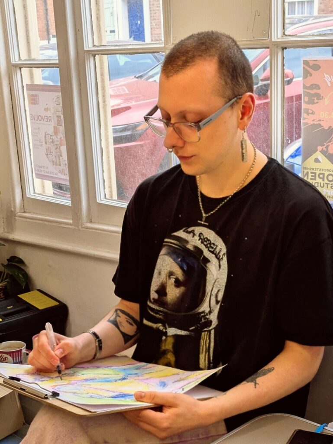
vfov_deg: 69.4
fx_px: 320
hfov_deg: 54.9
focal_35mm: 25
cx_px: 166
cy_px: 222
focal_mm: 5.43
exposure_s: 1/299
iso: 76
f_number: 1.89
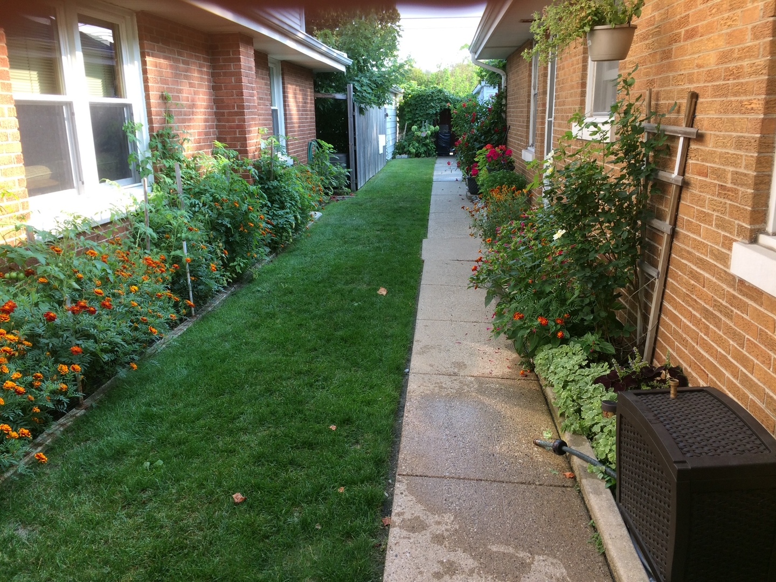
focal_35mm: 29
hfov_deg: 61.7
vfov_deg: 48.2
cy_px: 291
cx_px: 388
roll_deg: +1.7
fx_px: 650
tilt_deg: -14.1
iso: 32
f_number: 2.2
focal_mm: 4.15
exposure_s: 1/169
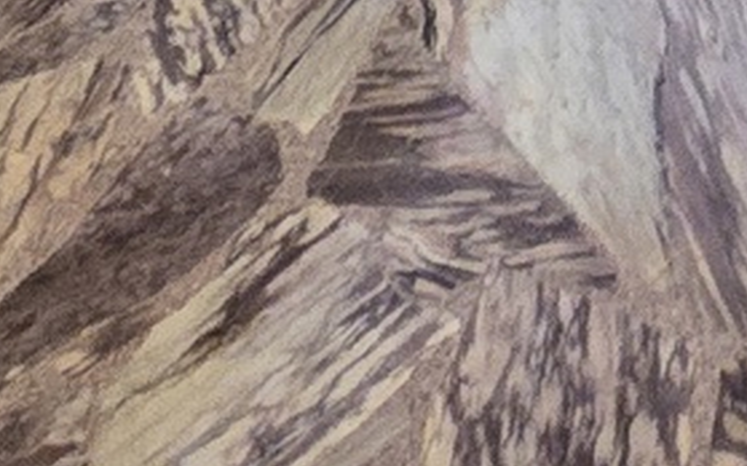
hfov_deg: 19.4
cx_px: 1090
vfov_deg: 7.8
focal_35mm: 95
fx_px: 1933
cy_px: -1460
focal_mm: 2.2
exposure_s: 1/50
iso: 640
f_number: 2.2
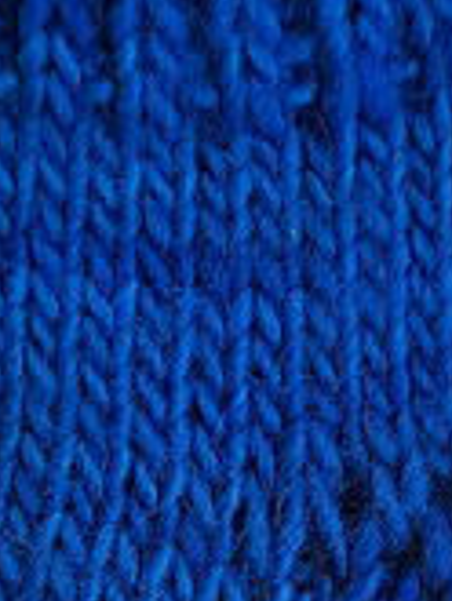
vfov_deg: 19.5
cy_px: 637
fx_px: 1687
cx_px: 252
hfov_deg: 15.3
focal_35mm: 97
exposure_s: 1/120
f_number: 2
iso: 32
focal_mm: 4.6
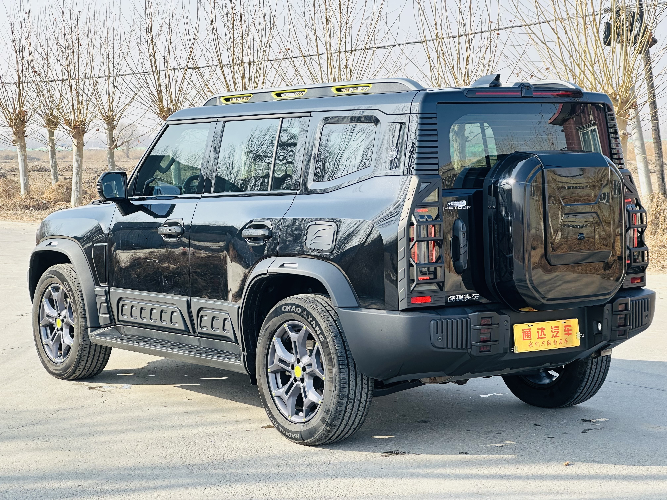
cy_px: 250
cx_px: 334
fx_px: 1484
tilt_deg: -4.5
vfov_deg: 19.1
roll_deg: +0.4
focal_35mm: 77
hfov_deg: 25.3
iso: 32
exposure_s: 1/134
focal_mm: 9
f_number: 2.8
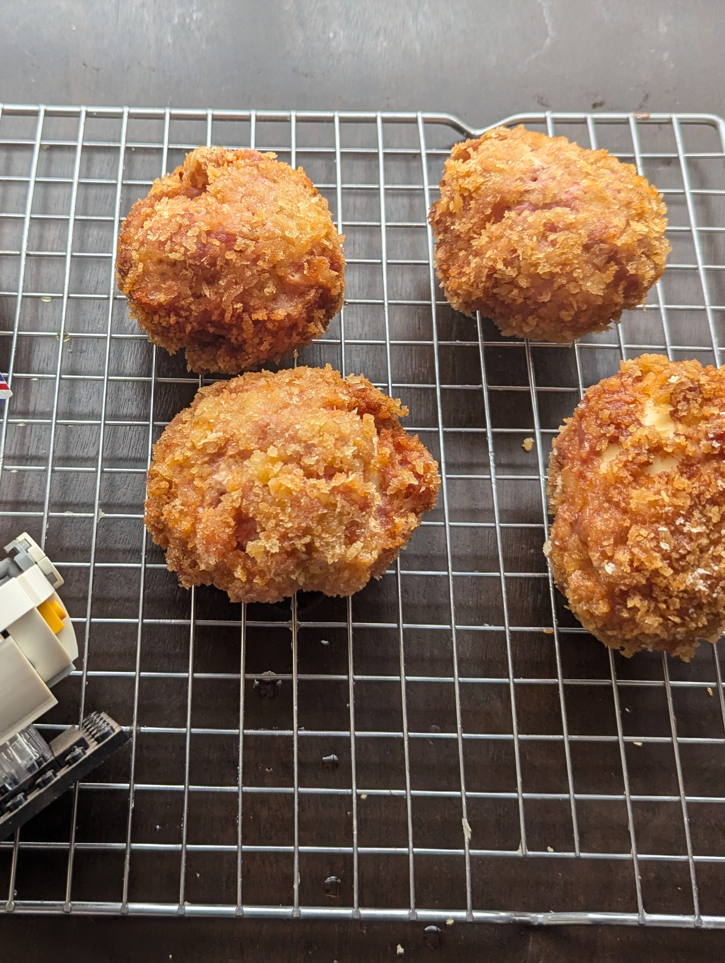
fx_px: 1114
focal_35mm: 40
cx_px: 252
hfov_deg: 35.7
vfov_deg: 46.7
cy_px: 435
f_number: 1.85
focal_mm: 6.81
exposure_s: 1/313
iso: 154
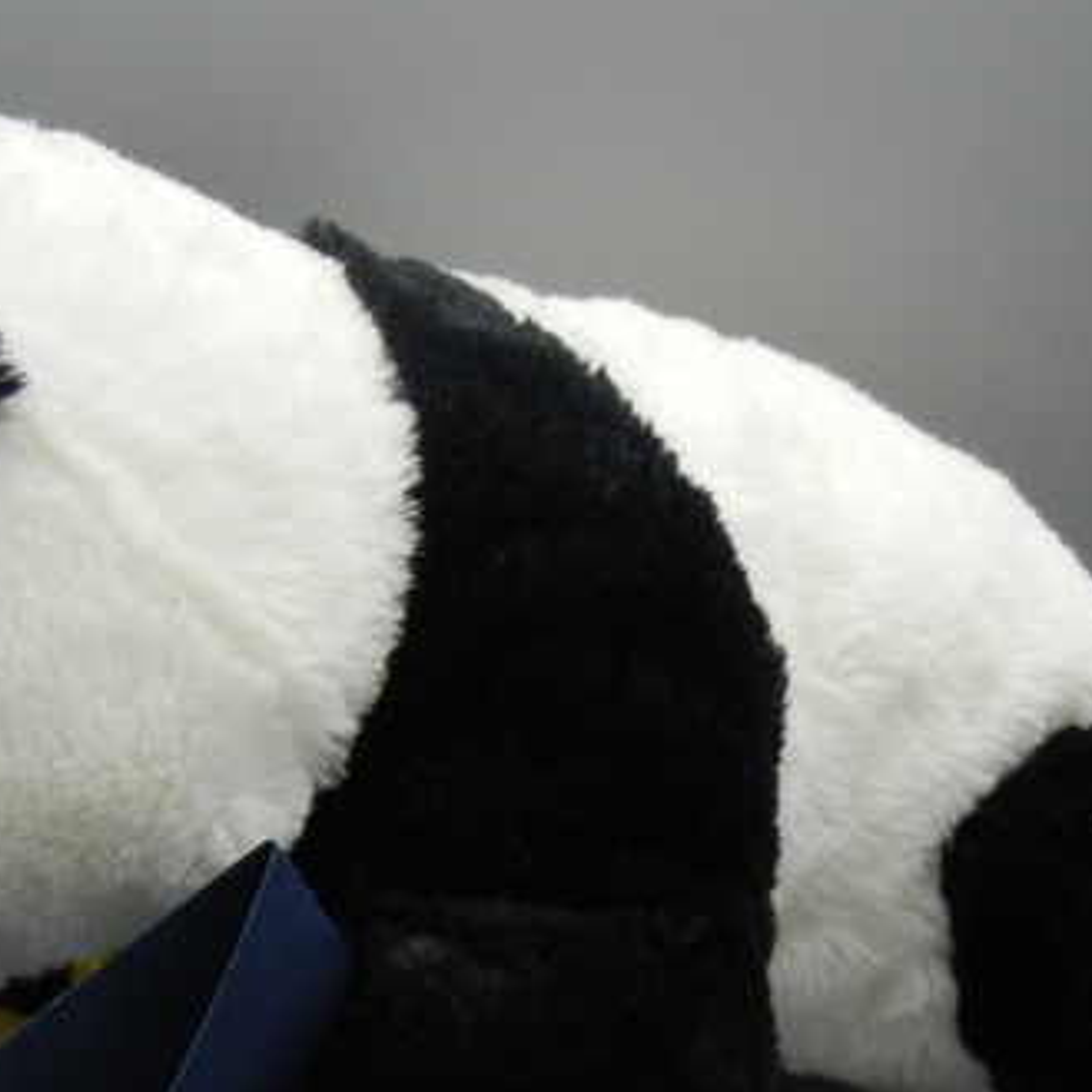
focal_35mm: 73
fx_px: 2605
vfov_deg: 23.5
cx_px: 531
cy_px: 797
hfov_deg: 23.7
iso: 160
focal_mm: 6.2
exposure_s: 1/234
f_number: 3.6
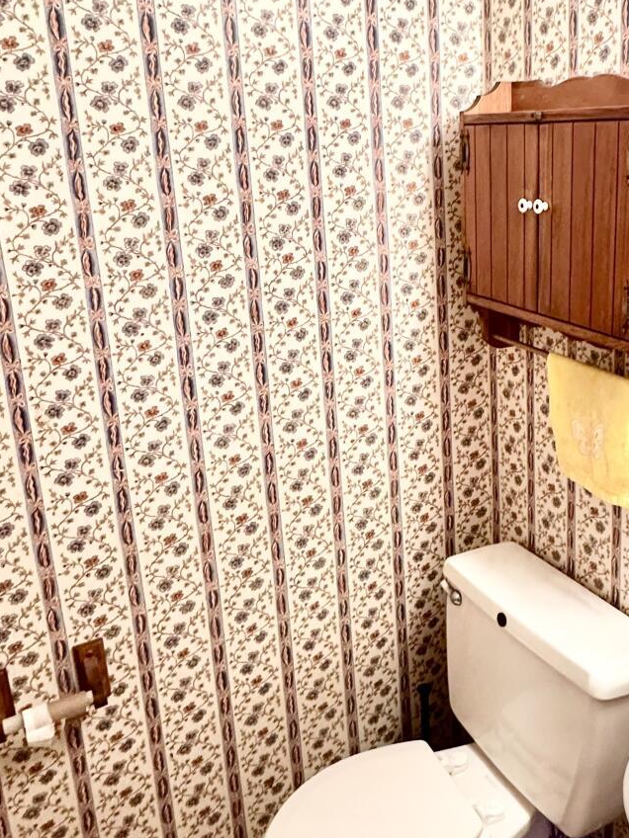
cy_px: 325
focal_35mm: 33
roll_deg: +0.5
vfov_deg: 54.8
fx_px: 800
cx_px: 486
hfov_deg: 41.4
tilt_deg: -11.8
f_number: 2.2
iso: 320
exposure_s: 1/60
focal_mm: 2.22
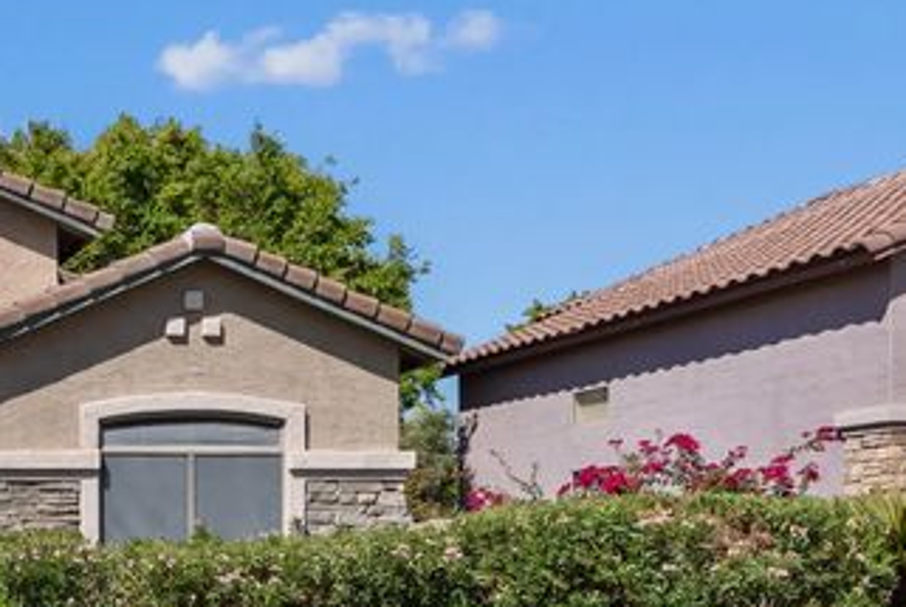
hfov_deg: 29.6
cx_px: -322
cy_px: 576
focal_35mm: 51
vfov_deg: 25.5
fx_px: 1285
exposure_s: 1/160
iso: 100
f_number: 8
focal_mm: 16
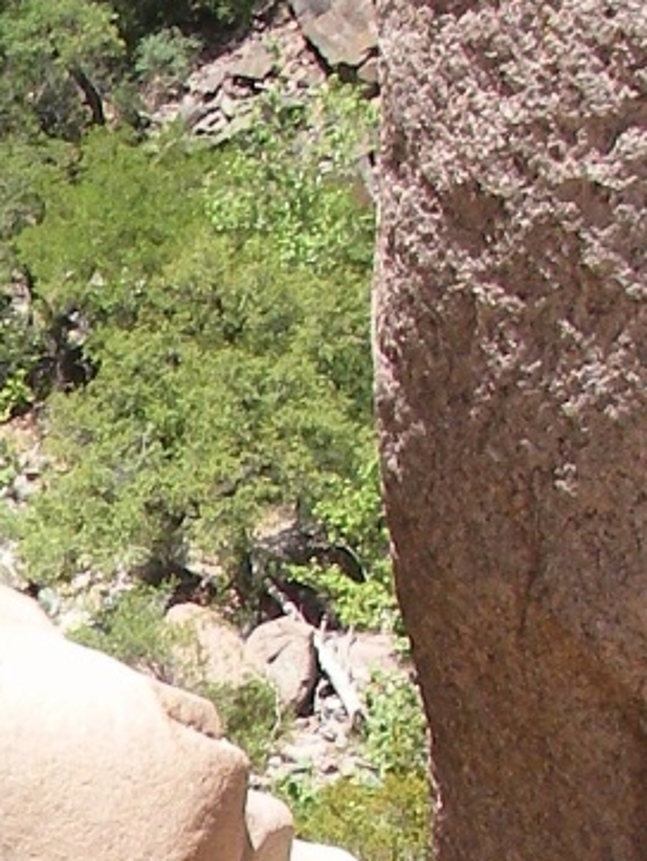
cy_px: 1274
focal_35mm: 168
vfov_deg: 11.3
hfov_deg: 8.4
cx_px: -607
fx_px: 4182
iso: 64
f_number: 6.6
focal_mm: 6.3
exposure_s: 1/125
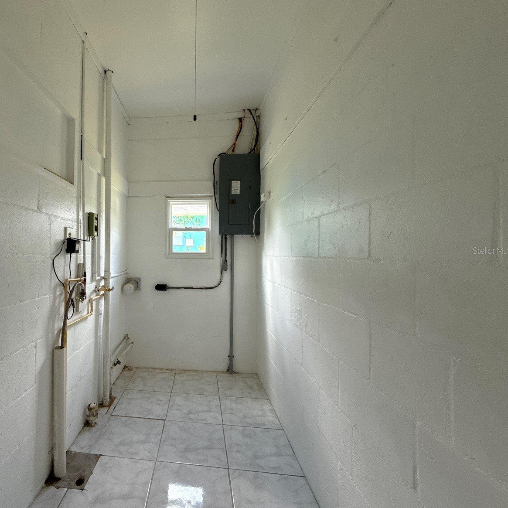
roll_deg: -0.9
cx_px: 165
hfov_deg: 80.8
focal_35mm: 17
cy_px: 250
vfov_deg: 84.0
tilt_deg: +0.7
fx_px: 282
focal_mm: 2.22
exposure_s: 1/120
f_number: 2.2
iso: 200
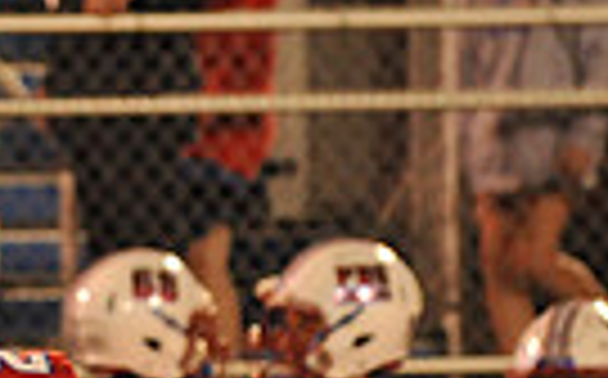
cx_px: -631
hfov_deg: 2.4
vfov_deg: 1.5
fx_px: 14530
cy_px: 522
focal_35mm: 878
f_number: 7.1
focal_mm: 200
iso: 5000
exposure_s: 1/160
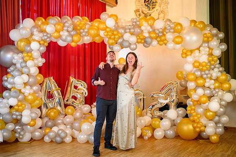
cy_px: 78
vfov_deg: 37.8
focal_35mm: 35
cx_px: 118
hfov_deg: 54.5
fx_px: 229
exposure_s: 1/100
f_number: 3.5
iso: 1250
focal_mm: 35
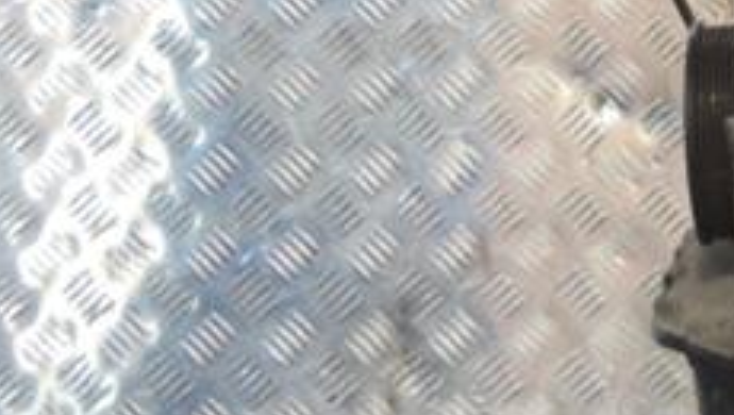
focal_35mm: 131
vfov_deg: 9.2
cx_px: 945
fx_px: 2553
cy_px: -86
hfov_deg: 15.6
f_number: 4.8
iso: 1100
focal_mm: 32
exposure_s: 1/30
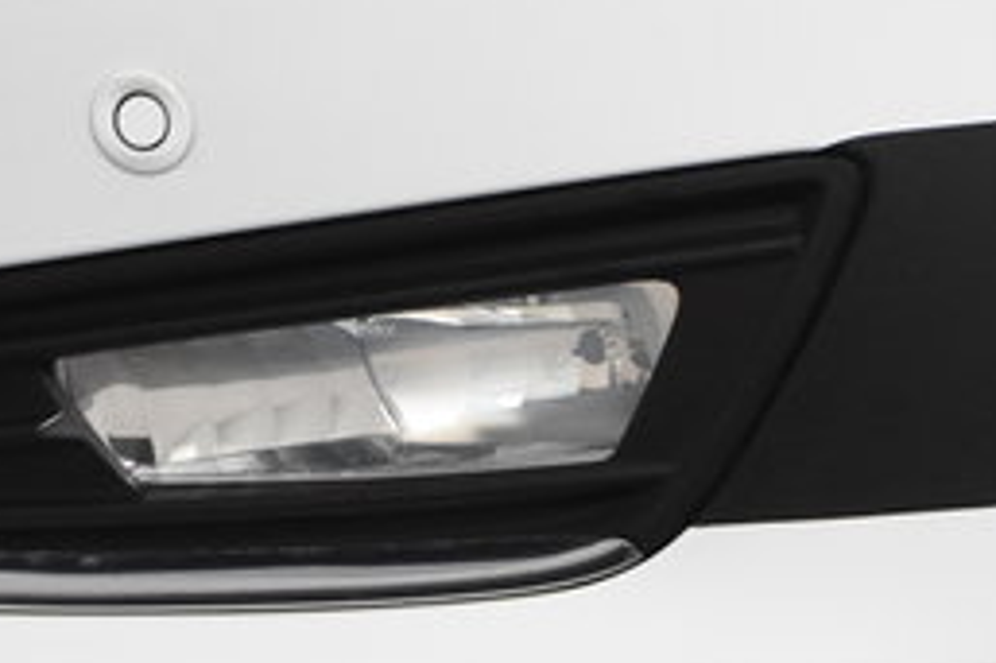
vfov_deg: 4.6
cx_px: 1054
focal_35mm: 299
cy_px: -76
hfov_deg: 6.9
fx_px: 8267
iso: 1600
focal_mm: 40
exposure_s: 1/125
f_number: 5.6
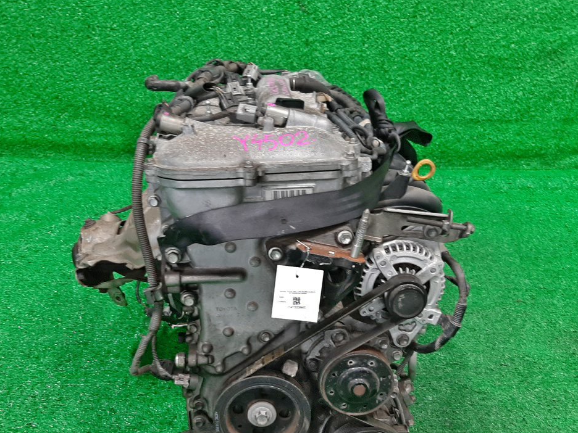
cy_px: 297
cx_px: 275
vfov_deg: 35.5
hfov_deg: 46.8
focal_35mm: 40
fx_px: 668
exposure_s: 1/50
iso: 121
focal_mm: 3.93
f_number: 1.7
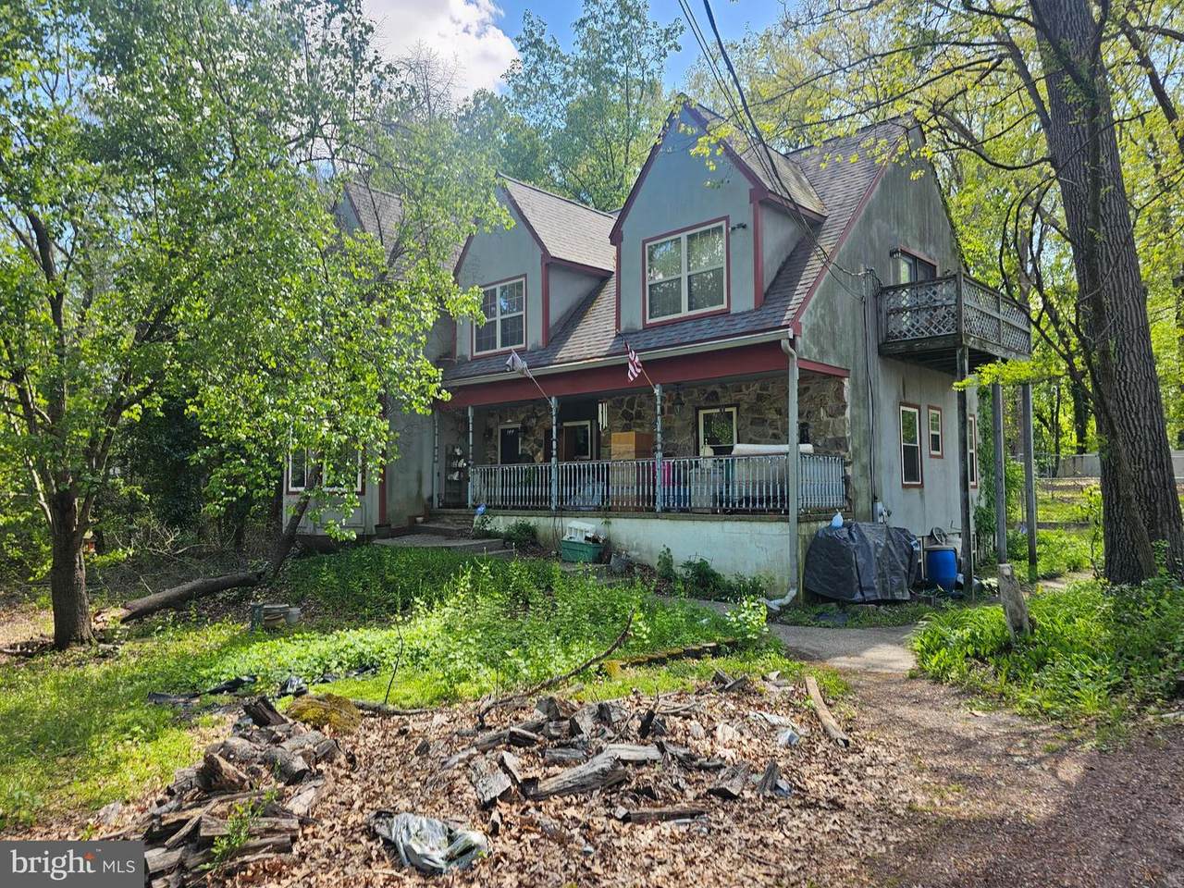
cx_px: 592
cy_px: 444
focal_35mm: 23
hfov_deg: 73.9
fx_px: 787
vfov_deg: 58.9
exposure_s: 1/120
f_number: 1.7
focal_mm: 6.3
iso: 12
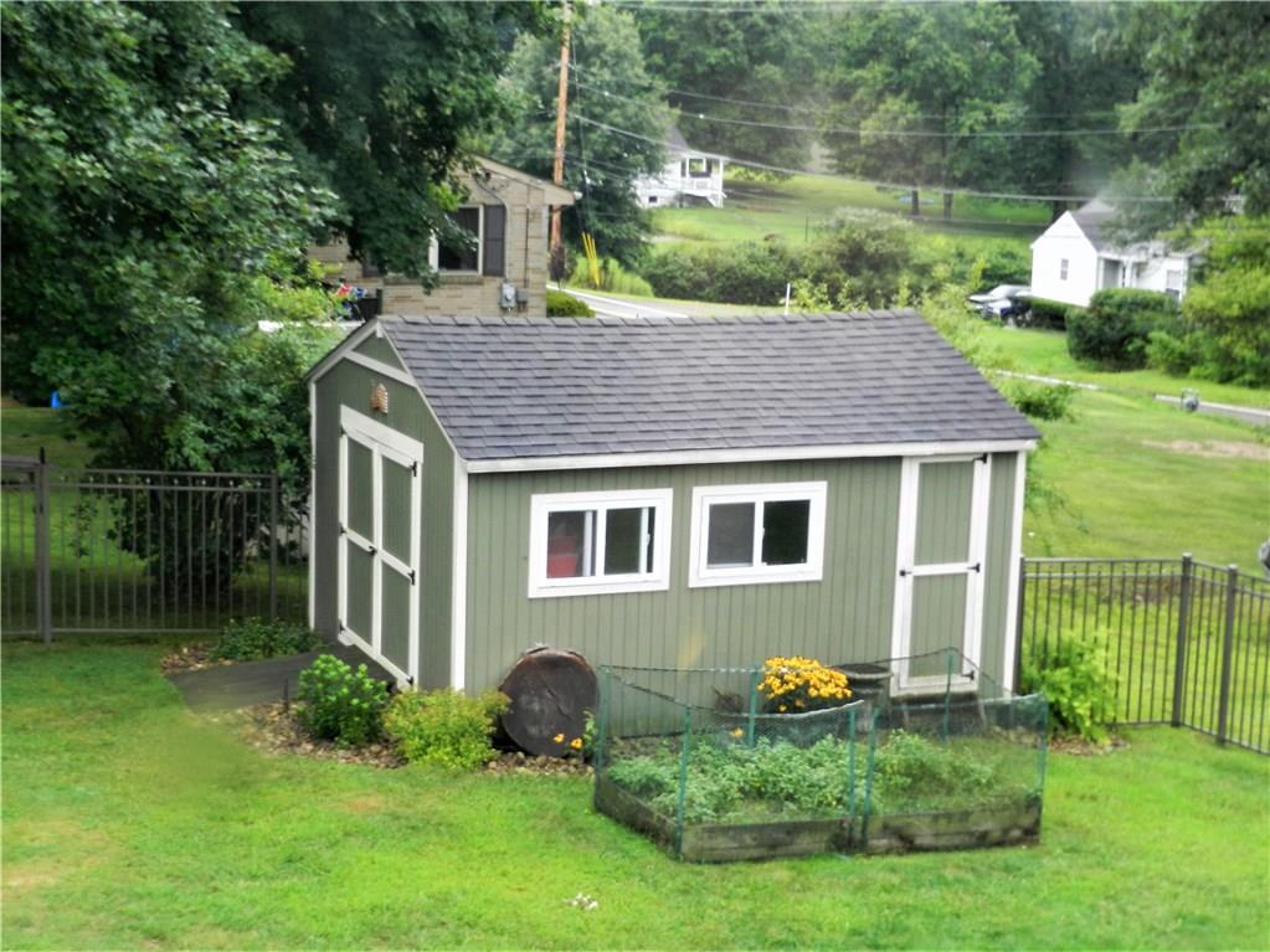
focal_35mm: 60
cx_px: 635
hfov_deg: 32.2
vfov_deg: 24.4
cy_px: 476
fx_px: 2201
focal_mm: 10.7
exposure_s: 1/100
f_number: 4.6
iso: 160
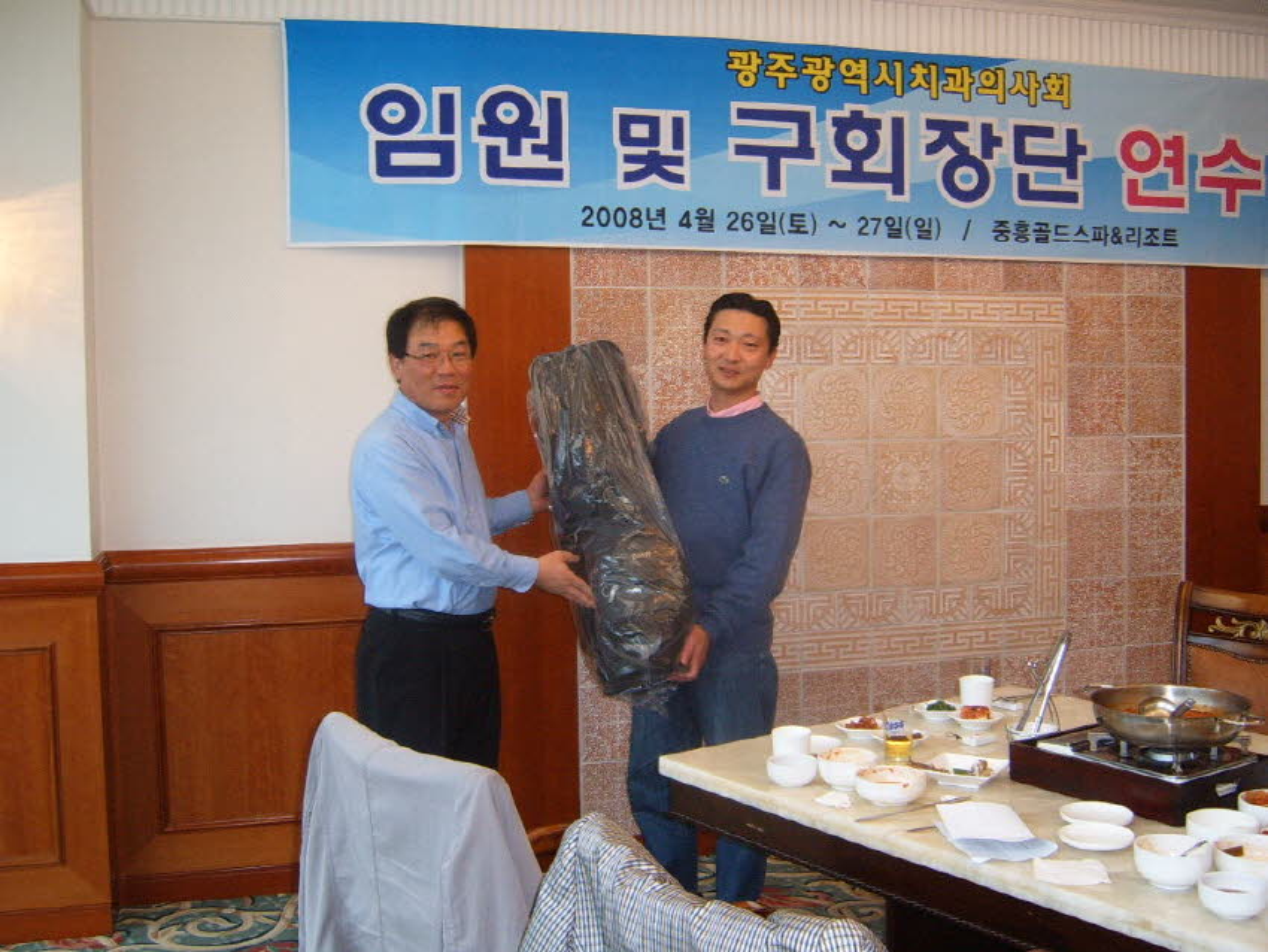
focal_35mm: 37
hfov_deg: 50.1
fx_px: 1356
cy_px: 476
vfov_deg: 38.7
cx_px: 634
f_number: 2.9
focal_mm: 6.2
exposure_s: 1/30
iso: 141
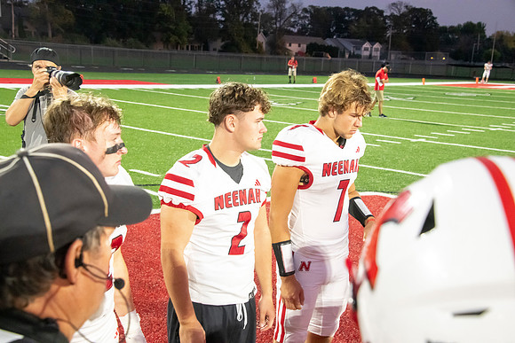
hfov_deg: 39.6
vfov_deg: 27.0
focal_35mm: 50
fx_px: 715
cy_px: 172
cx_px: 258
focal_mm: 50
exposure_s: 1/160
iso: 10000
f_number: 7.1
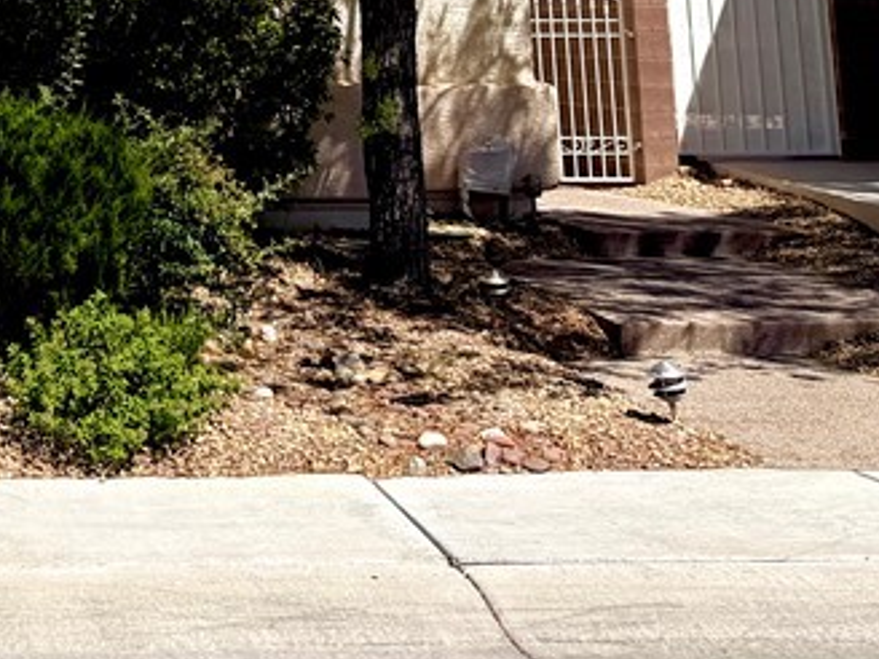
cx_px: -236
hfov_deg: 23.3
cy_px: -257
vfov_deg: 18.0
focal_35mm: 75
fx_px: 1904
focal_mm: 6.76
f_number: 1.78
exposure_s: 1/6711
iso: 80
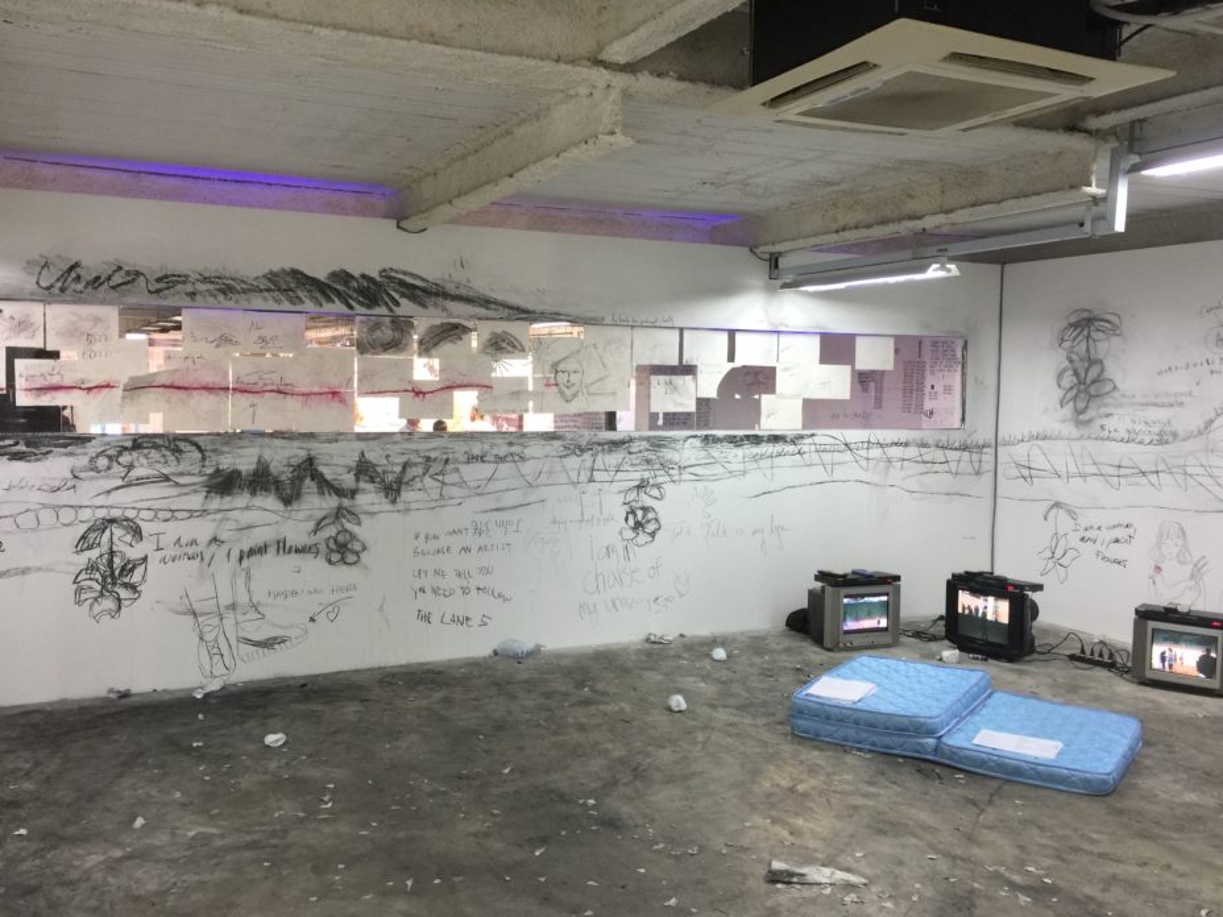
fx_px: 1131
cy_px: 453
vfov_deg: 44.2
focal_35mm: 32
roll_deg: -1.3
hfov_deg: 56.8
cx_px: 601
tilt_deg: -2.3
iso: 50
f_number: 2.2
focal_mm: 4.15
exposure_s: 1/33
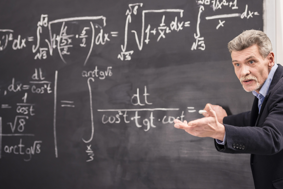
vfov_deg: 12.1
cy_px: 90
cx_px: 151
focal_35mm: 113
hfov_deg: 18.1
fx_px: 889
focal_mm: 98
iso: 400
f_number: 3.2
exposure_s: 1/100
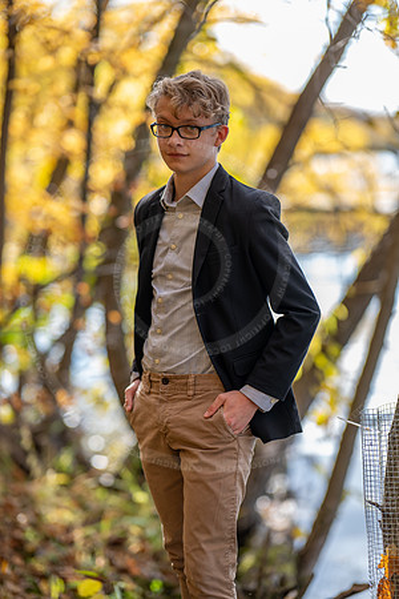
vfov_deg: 23.9
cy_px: 300
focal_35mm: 85
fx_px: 1413
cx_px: 200
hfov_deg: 16.1
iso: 80
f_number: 1.4
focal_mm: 85
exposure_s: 1/640
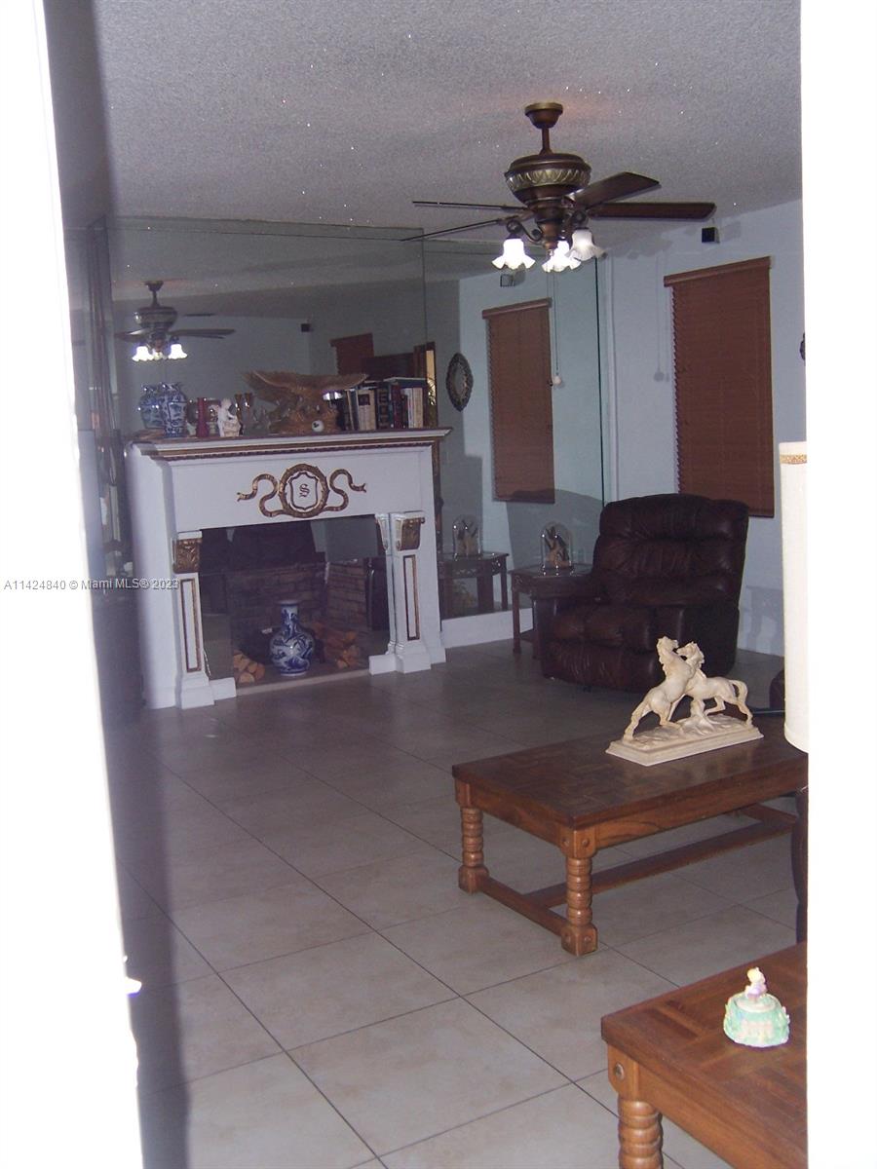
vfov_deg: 55.4
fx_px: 1115
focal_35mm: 33
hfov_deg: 42.9
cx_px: 438
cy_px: 584
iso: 140
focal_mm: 5.5
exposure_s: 1/60
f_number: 2.8
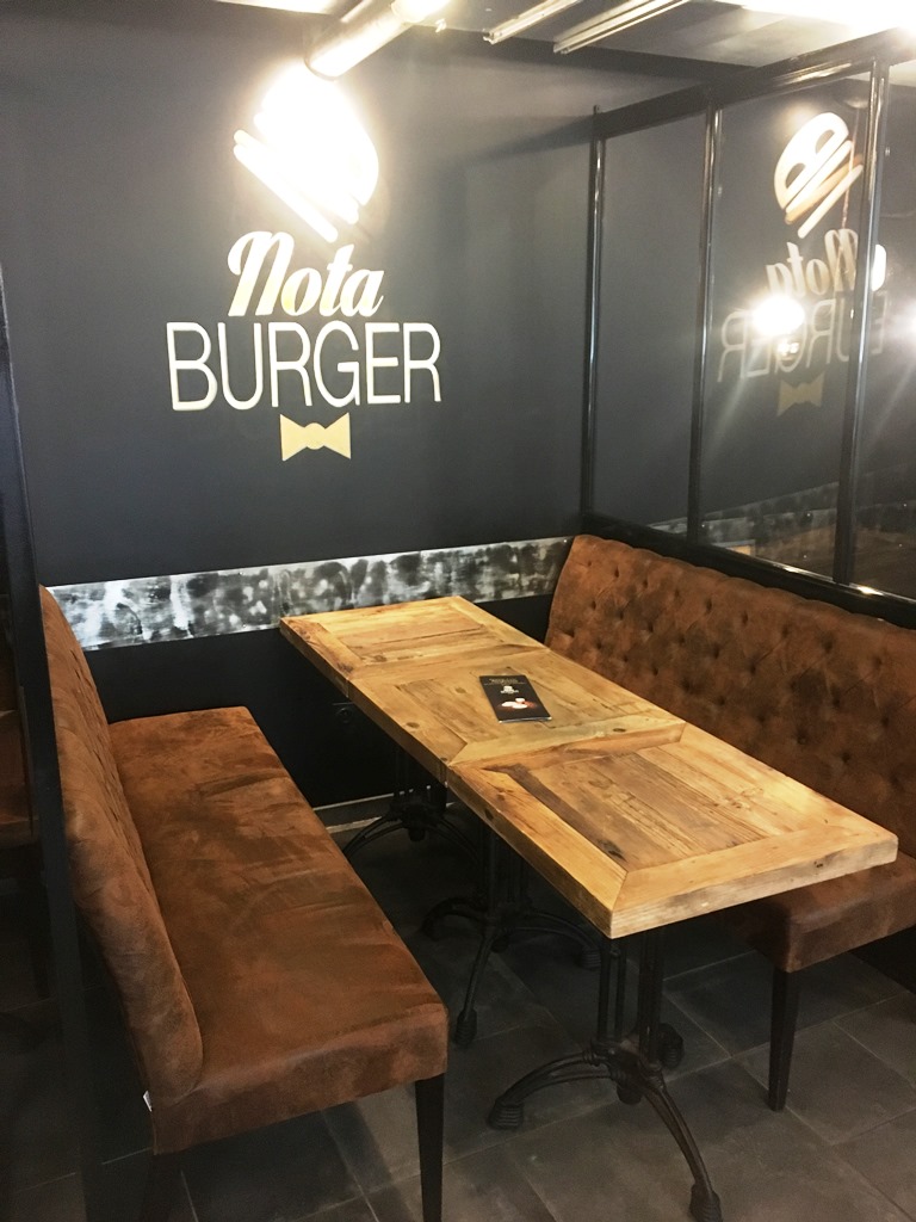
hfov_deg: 48.2
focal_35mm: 29
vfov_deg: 61.7
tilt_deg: -15.0
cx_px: 458
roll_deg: +0.2
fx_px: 1023
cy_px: 611
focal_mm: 4.15
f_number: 2.2
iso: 250
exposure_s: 1/17
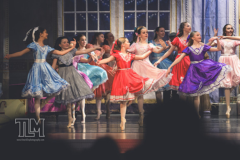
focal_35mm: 247
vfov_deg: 5.6
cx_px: 120
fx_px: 1646
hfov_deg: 8.3
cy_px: 80
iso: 1100
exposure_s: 1/400
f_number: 2.8
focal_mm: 165
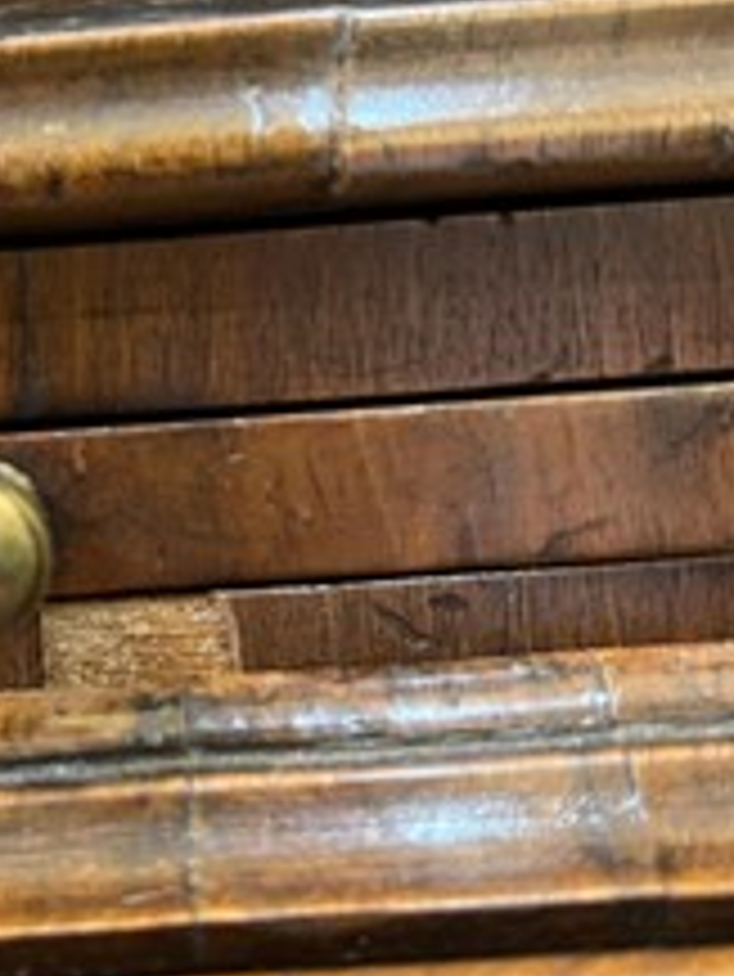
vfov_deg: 41.2
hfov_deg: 30.8
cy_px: 432
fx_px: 1299
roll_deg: +4.9
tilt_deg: -8.9
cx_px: 149
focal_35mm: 46
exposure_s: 1/33
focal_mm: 5.1
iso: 500
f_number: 1.6
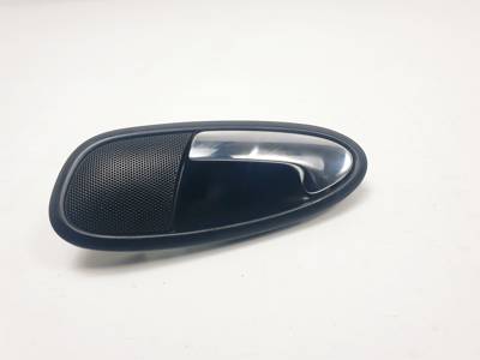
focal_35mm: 26
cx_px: 240
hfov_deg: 67.3
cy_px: 180
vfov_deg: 53.1
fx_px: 361
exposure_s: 1/273
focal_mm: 4.3
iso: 50
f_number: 2.4
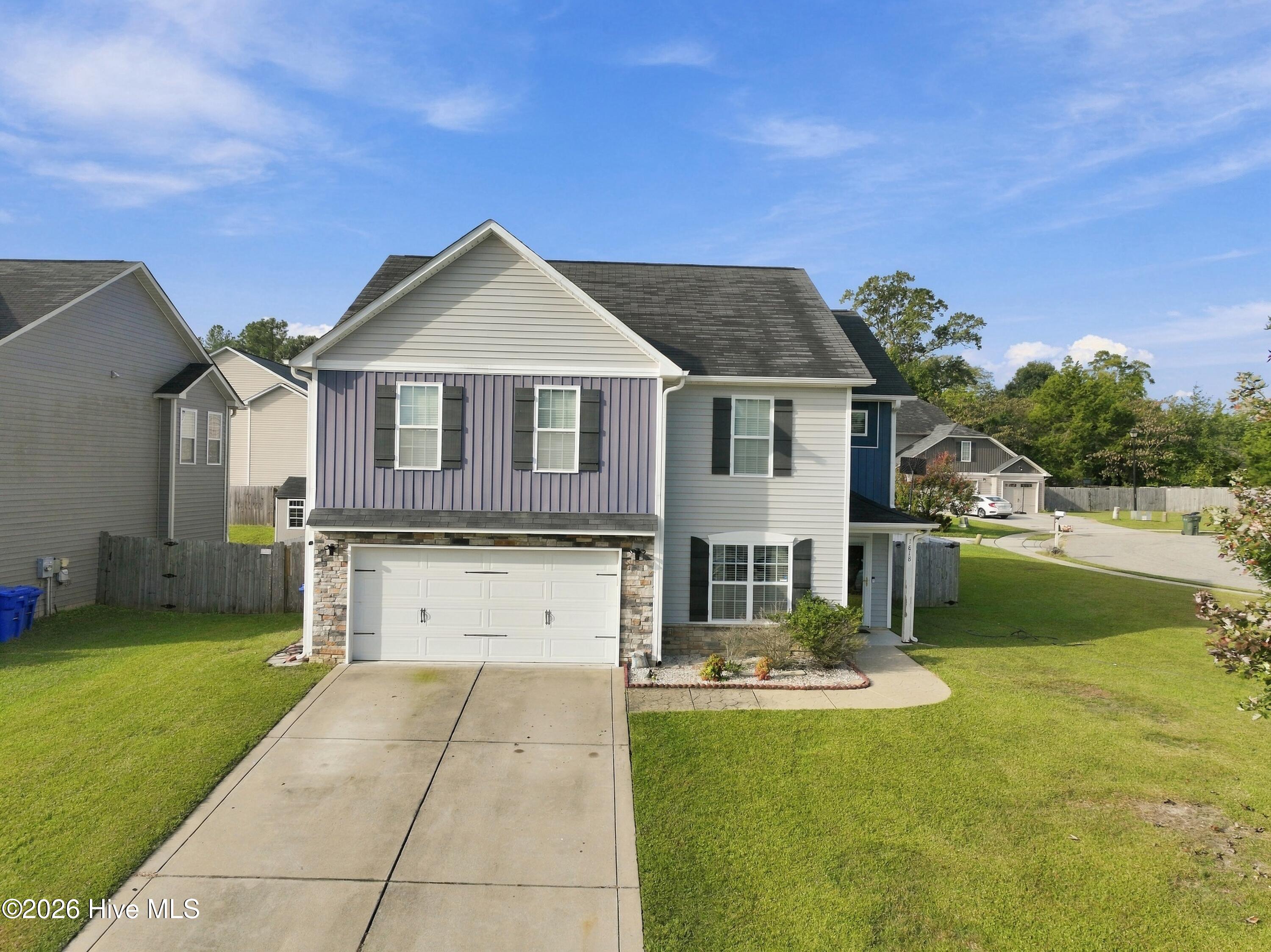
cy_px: 476
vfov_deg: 56.8
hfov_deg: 71.6
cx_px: 636
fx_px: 881
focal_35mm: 24
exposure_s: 1/2500
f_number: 2.8
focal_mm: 12.3
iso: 120
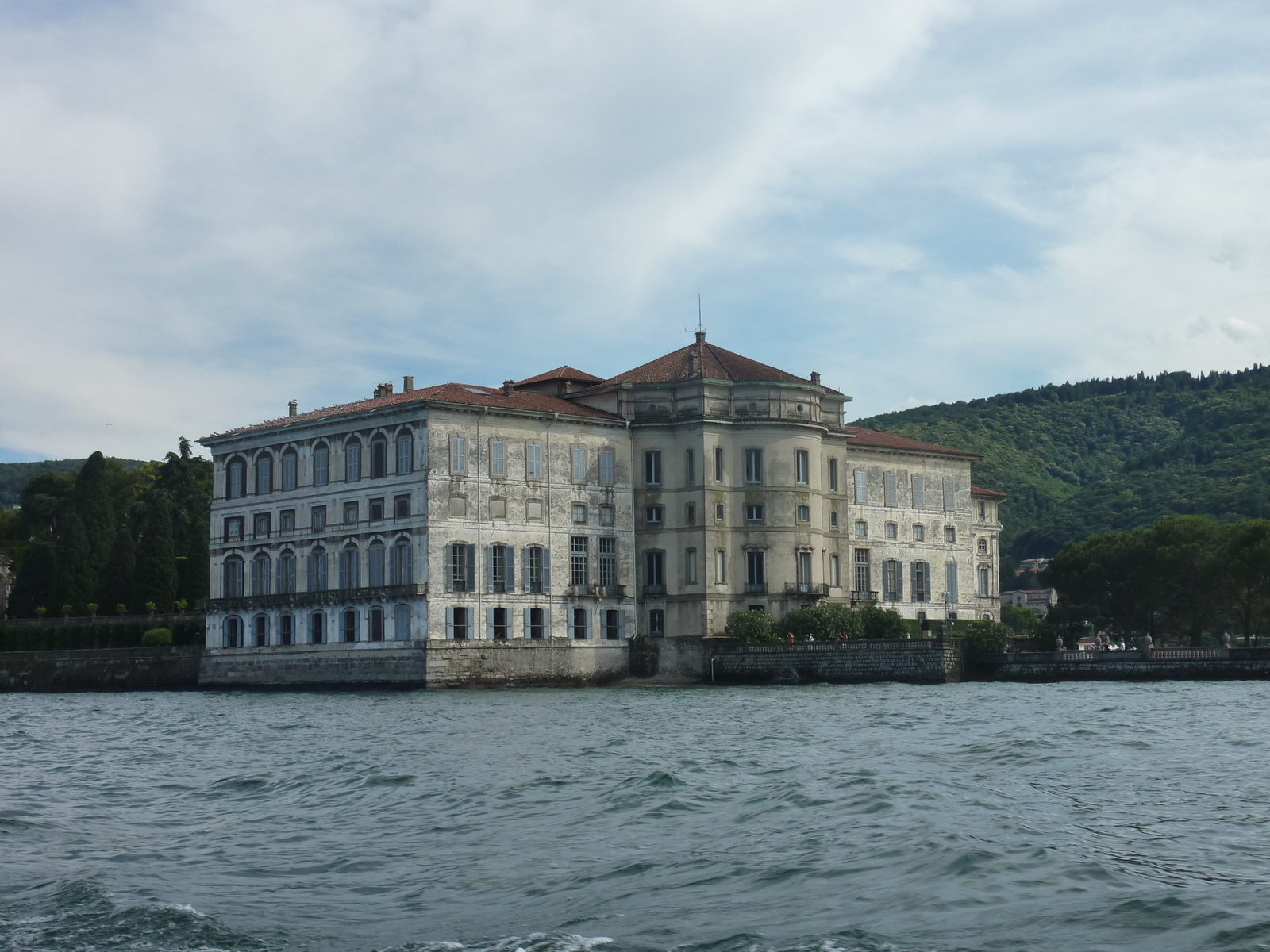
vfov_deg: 28.0
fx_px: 1908
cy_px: 476
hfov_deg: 36.8
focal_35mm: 52
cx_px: 635
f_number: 5.6
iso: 125
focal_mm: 8.5
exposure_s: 1/500
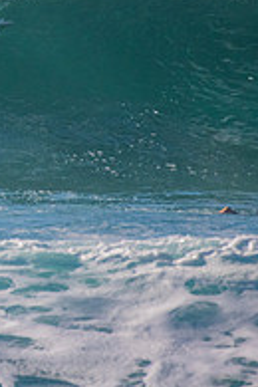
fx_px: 15952
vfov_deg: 1.4
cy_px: 41
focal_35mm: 1484
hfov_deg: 0.9
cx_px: -274
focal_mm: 500
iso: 1100
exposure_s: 1/2000
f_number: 5.6
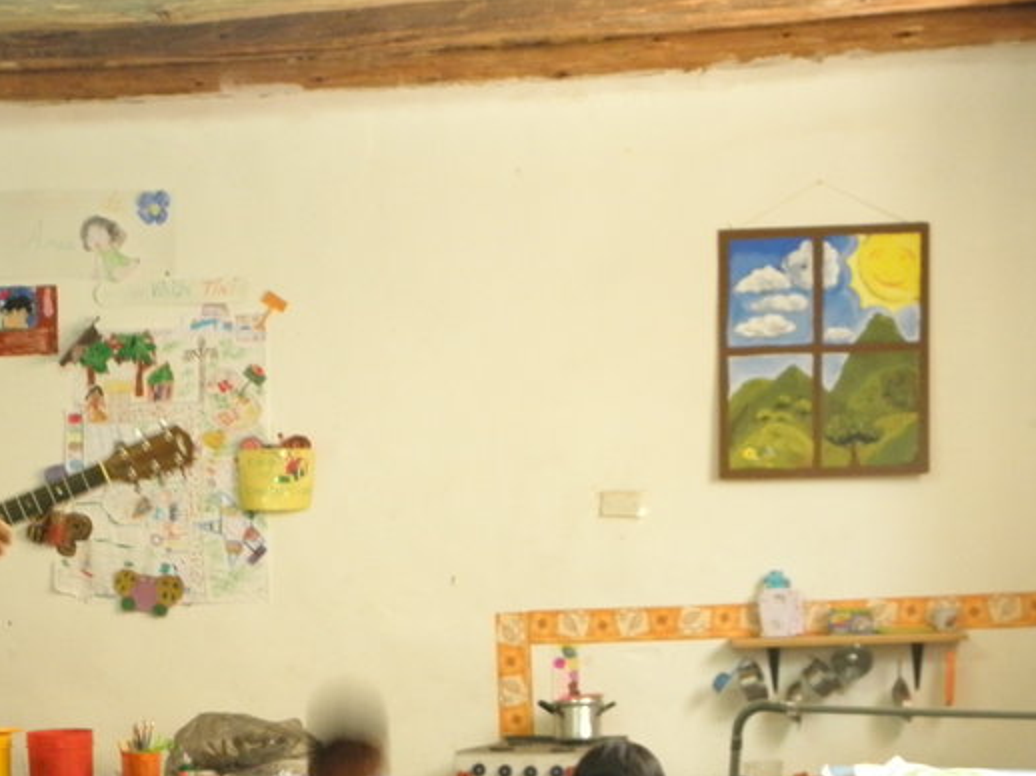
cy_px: 764
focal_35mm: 87
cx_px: 188
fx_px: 2603
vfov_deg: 16.6
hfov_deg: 22.2
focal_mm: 7.9
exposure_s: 1/8
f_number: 3.9
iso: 250
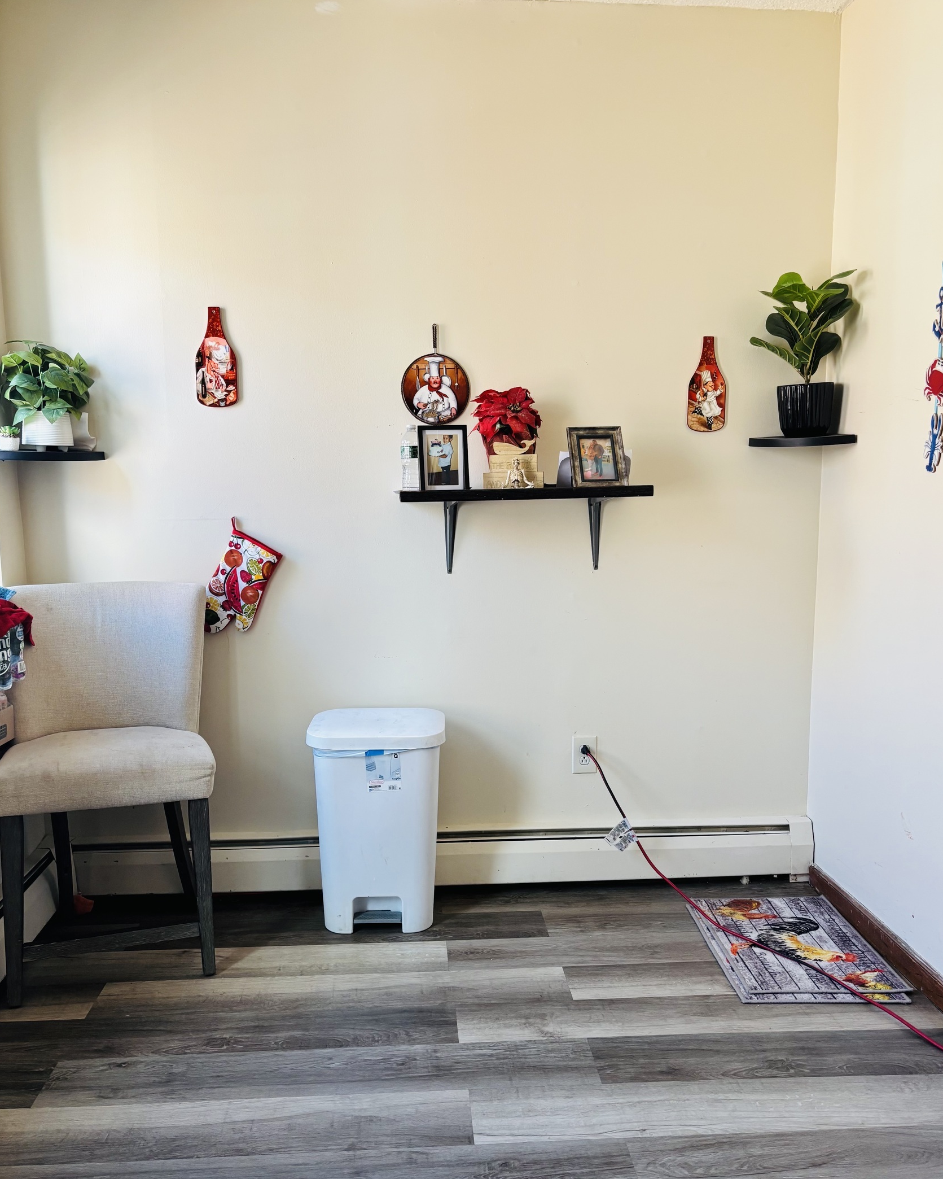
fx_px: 977
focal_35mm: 28
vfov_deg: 62.1
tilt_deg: -8.1
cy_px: 631
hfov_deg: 51.5
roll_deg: -0.8
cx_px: 481
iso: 125
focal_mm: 5.96
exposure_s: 1/92
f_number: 1.6
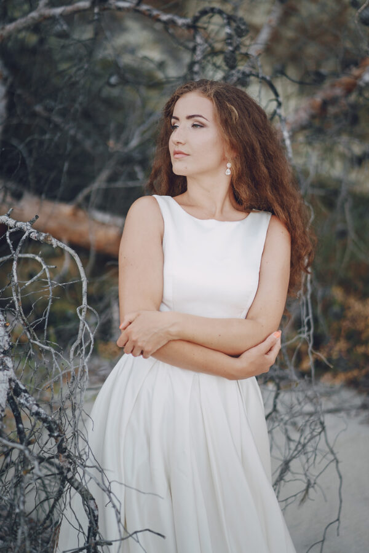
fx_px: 1307
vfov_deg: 23.9
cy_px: 276
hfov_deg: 16.1
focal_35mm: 85
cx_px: 184
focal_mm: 85
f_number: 1.8
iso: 320
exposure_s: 1/2000
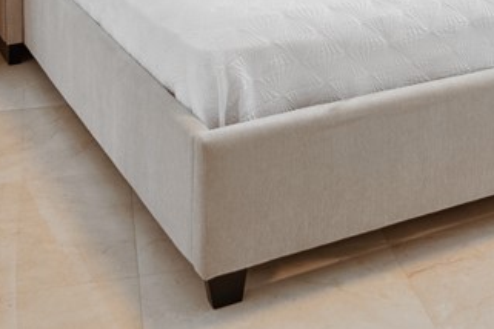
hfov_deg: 26.9
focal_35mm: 74
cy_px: -271
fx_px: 1015
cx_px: 382
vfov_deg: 15.6
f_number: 2.8
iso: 110
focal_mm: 14
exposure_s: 1/13
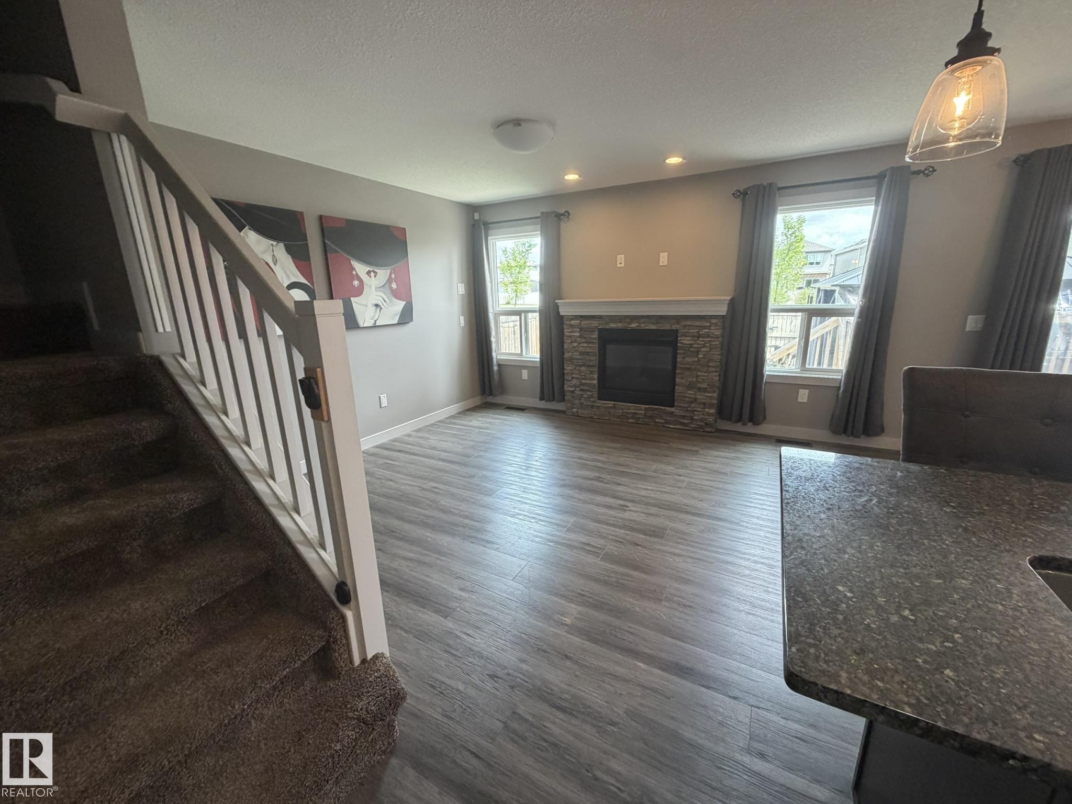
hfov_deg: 102.1
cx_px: 536
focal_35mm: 14
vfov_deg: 85.7
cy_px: 402
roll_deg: +1.5
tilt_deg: -15.6
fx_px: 434
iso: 250
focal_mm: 2.22
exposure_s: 1/120
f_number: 2.2
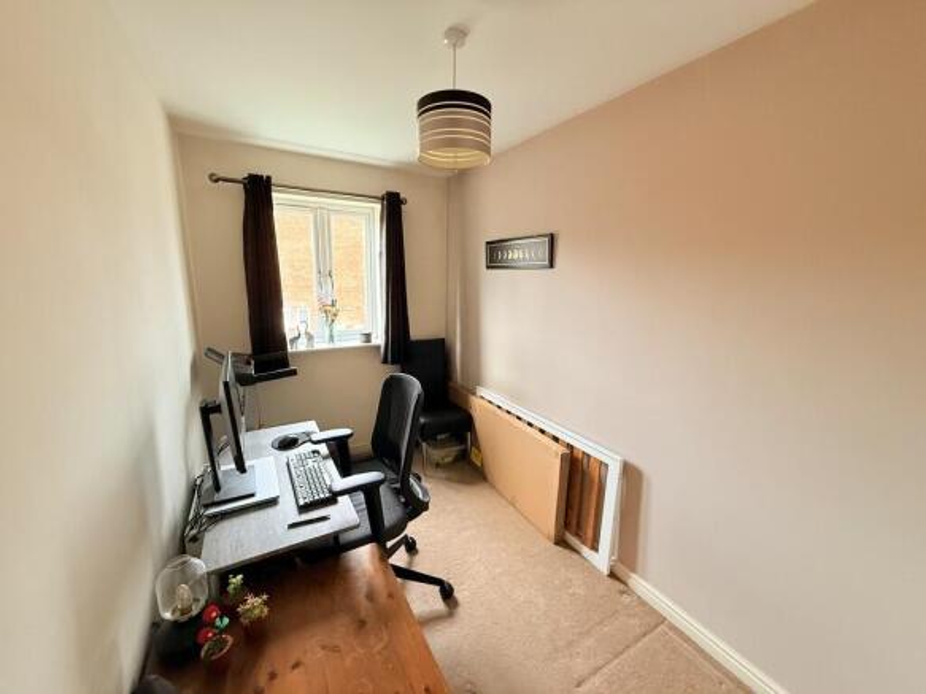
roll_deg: -1.0
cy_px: 347
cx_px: 463
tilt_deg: -11.3
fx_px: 374
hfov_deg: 102.1
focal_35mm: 14
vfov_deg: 85.7
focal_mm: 2.22
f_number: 2.2
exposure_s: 1/93
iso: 320
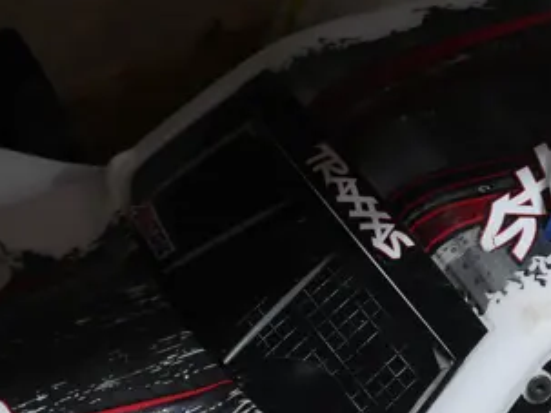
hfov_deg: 9.7
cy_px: 501
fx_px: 3230
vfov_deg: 7.3
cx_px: 480
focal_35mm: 203
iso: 640
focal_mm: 30
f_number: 5.4
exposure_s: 1/60
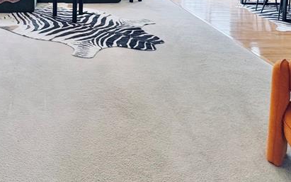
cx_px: 71
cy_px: -55
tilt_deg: -2.9
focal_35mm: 37
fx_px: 293
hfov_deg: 50.4
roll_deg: -0.6
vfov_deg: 28.3
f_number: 2.2
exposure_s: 1/120
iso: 50
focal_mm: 2.22
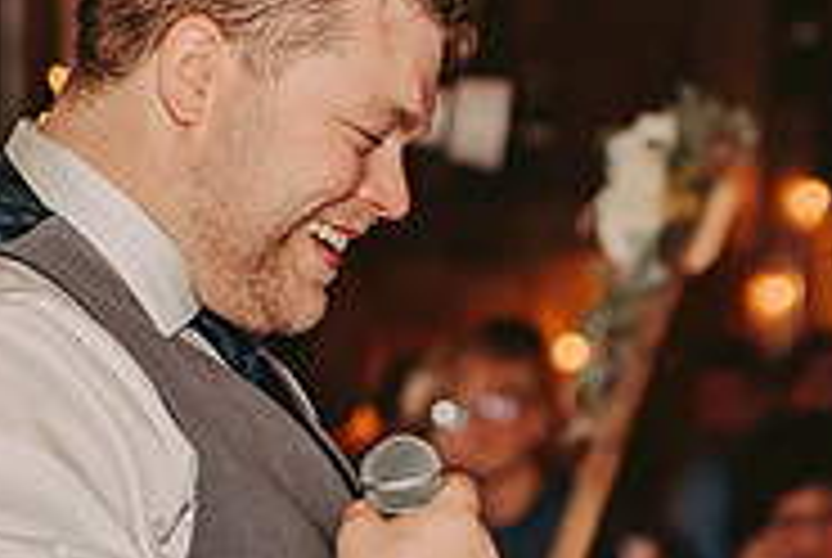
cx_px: 477
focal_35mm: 235
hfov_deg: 8.7
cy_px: 389
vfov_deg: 5.9
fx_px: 5440
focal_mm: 75
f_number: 2.8
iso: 800
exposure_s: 1/200
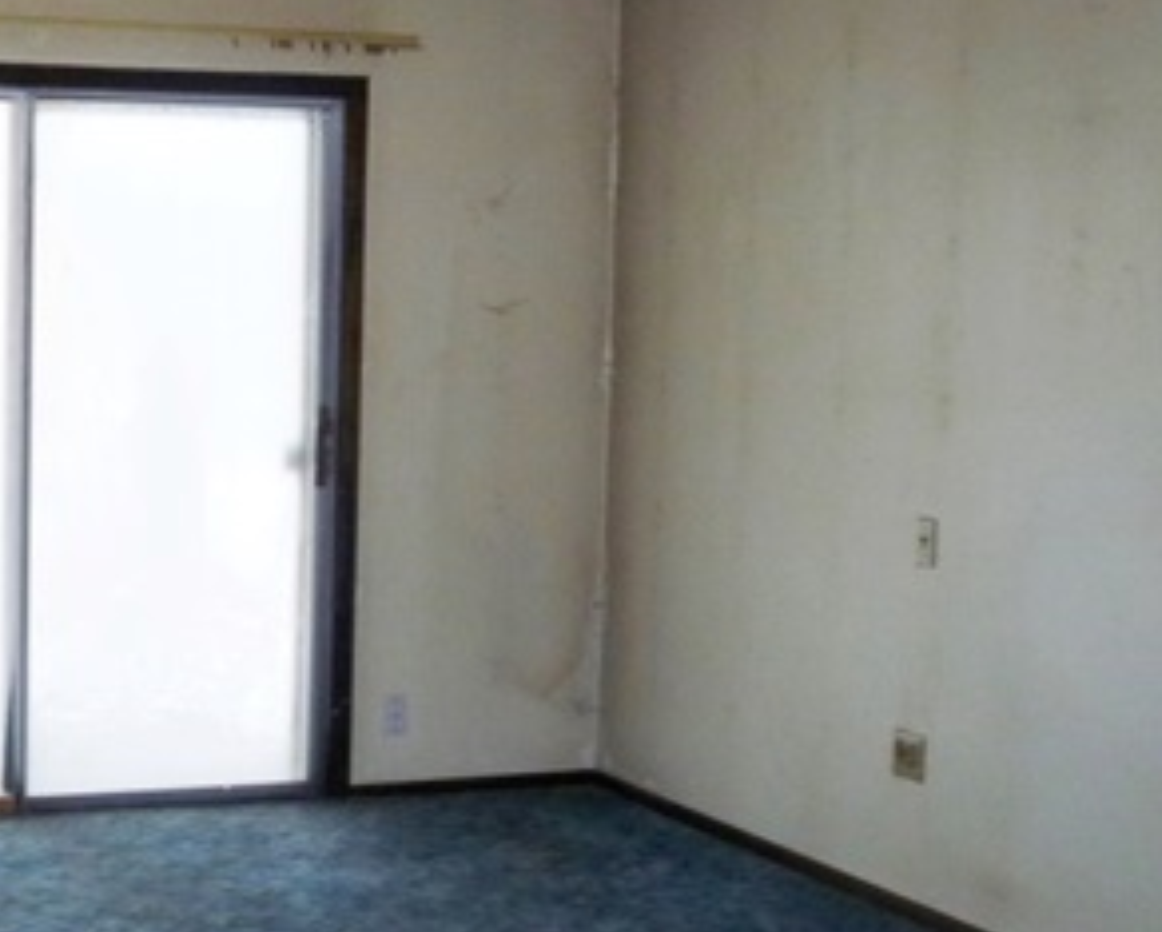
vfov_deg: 24.6
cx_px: 84
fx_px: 2134
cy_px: 494
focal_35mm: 62
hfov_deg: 29.1
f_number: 3.3
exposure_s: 1/30
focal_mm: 5.2
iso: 125
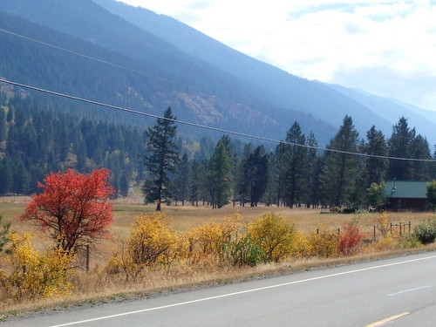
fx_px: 919
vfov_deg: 20.2
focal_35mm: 73
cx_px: 218
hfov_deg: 26.7
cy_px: 164
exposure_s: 1/640
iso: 125
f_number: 5.7
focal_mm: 13.1
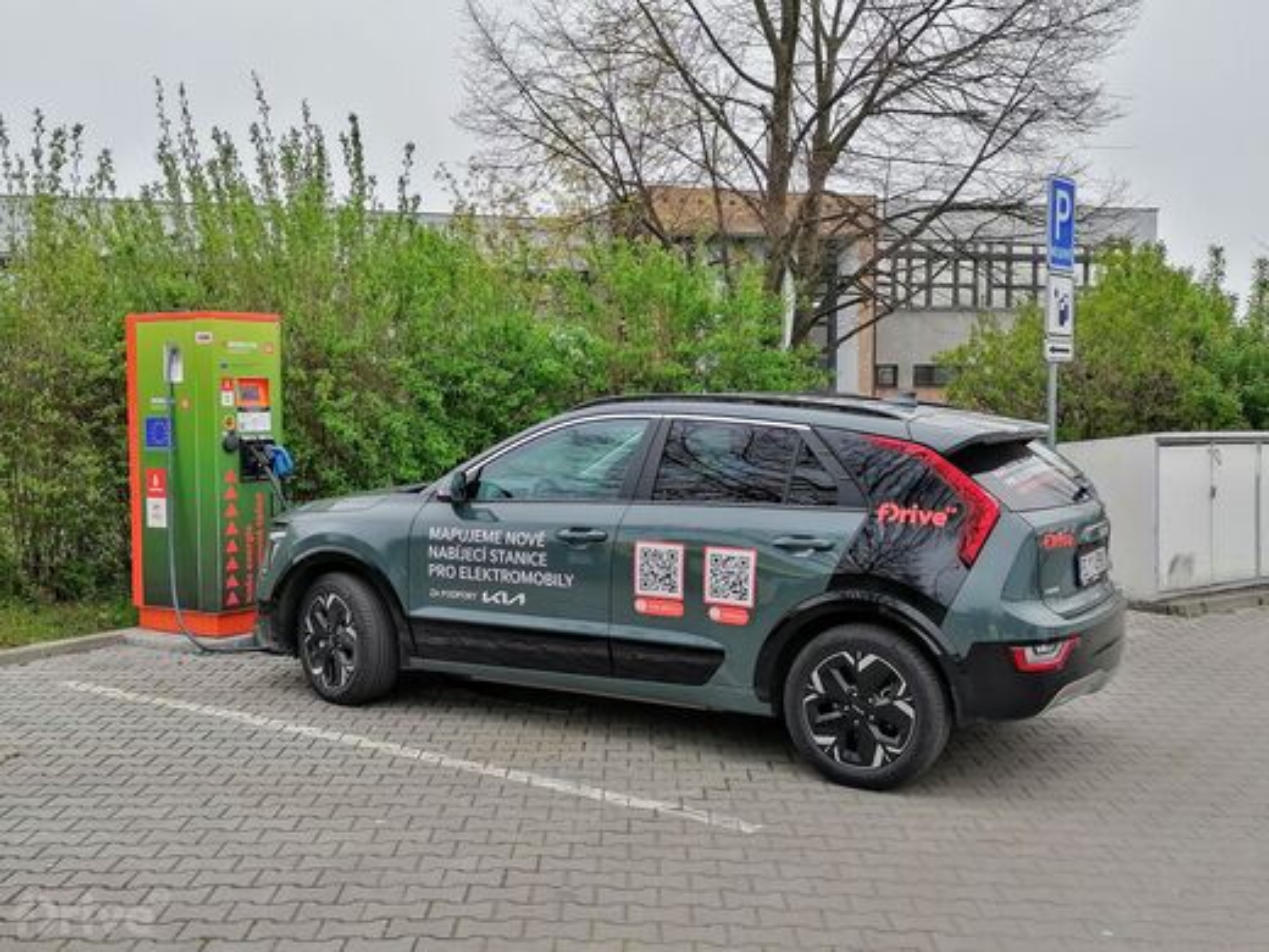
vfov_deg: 36.0
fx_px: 1466
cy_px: 476
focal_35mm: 40
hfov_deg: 46.8
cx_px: 634
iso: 50
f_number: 1.8
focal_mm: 5.3
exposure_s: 1/464
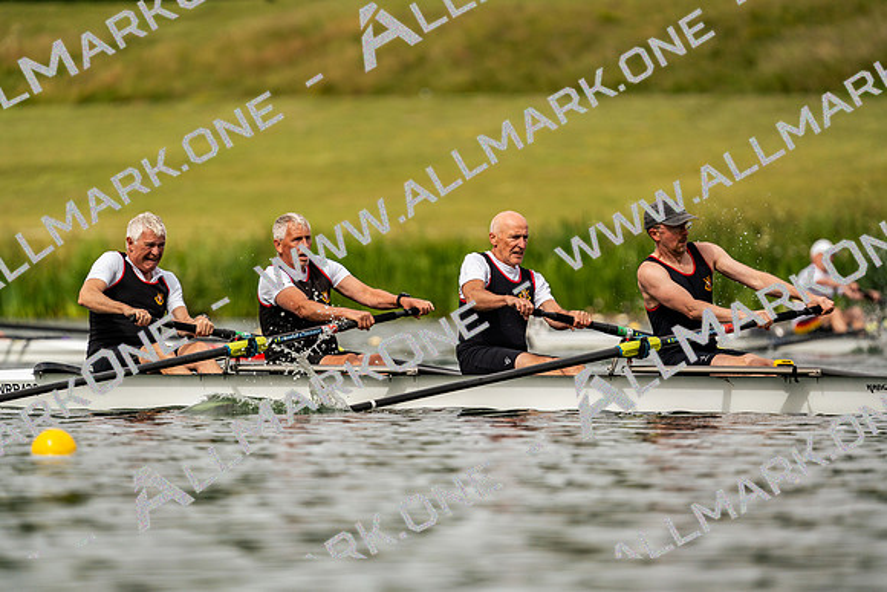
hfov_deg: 3.8
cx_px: 444
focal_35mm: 547
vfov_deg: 2.5
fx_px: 13480
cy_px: 296
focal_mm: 547
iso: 250
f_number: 6.3
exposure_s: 1/2000
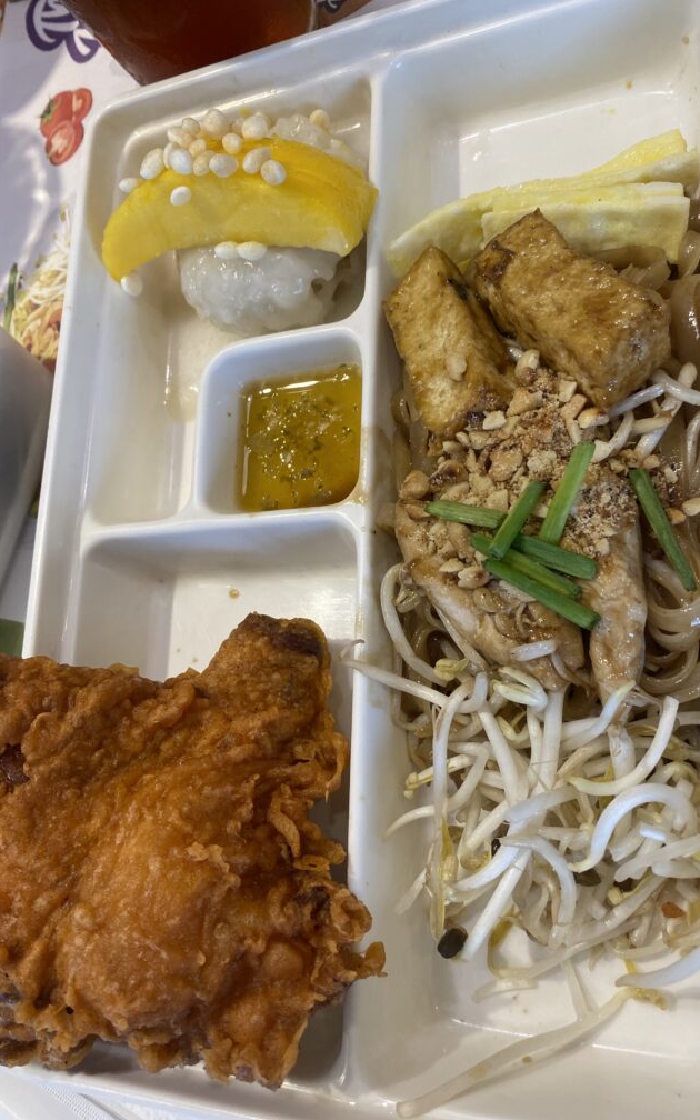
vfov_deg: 66.5
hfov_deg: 44.5
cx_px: 369
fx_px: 855
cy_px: 561
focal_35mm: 28
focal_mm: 4.25
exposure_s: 1/120
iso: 100
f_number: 1.8
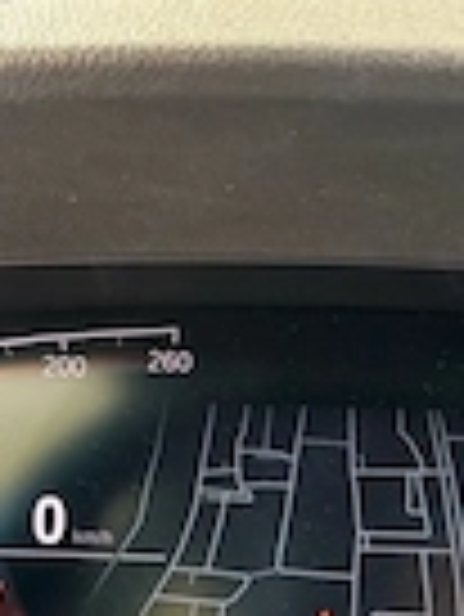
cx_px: 315
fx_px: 1356
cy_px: 576
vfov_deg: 24.7
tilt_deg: -18.5
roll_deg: -0.5
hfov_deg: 19.3
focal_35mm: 76
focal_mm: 5.96
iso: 400
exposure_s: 1/60
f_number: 1.6
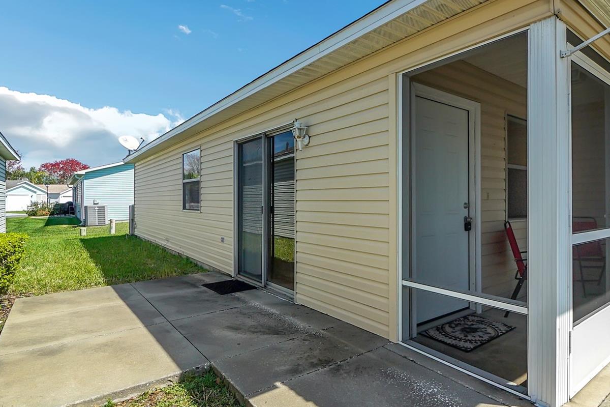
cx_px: 386
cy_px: 206
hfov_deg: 82.2
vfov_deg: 61.9
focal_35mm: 20
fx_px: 339
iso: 320
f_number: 9
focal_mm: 10
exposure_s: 1/640
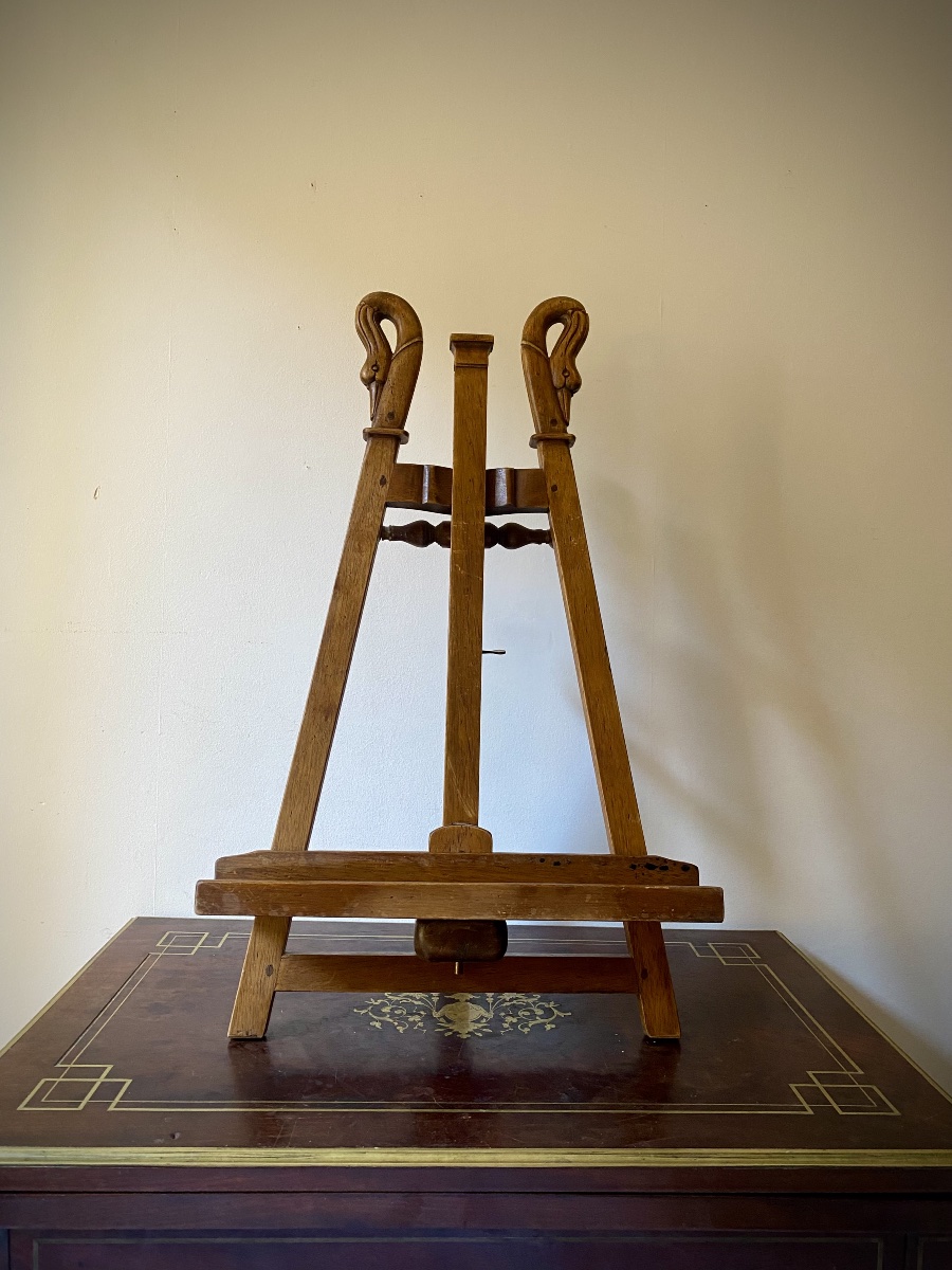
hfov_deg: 53.1
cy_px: 635
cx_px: 476
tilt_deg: +1.7
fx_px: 953
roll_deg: -2.4
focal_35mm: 26
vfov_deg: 67.3
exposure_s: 1/60
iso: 160
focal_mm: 4.25
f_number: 1.8
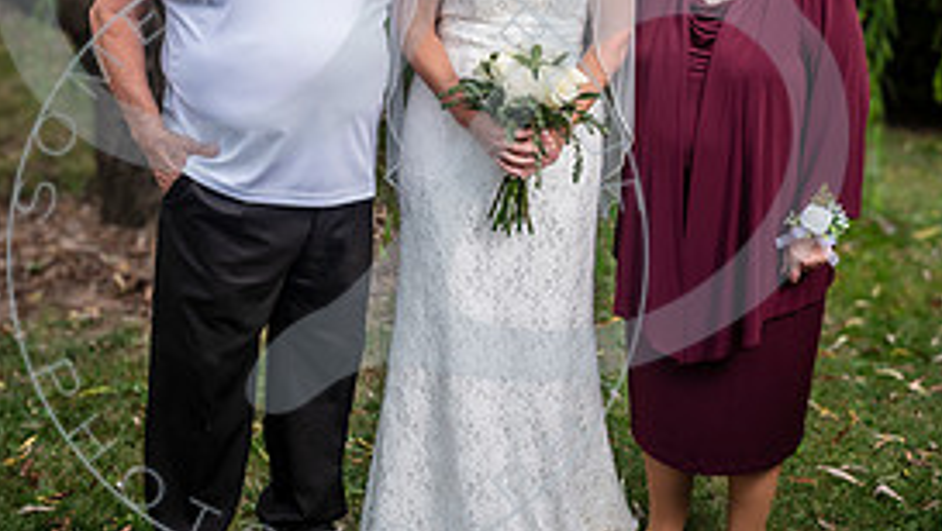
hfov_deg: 27.8
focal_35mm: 76
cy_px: -7
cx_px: 483
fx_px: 1900
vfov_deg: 15.6
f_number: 2.8
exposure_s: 1/250
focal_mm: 44
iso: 100
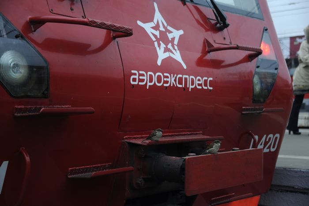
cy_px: 103
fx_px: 558
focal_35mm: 65
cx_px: 154
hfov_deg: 31.0
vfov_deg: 20.9
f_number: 4.8
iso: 500
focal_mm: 65
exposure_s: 1/125
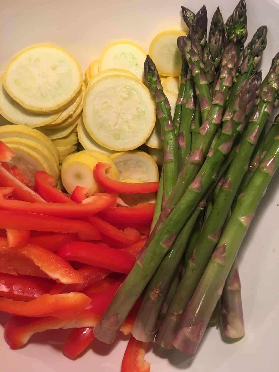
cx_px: 140
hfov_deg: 48.2
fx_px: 312
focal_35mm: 29
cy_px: 186
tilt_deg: -76.3
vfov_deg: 61.7
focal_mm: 4.15
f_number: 2.2
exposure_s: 1/30
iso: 64
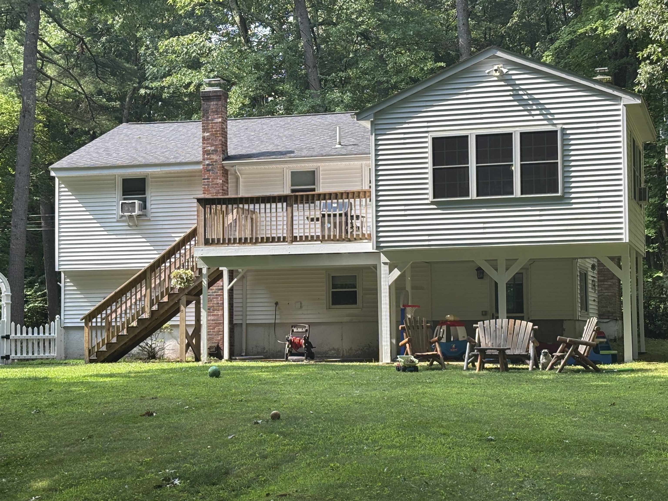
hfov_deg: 27.8
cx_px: 334
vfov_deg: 21.0
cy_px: 250
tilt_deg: +4.3
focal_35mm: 70
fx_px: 1351
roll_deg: +0.4
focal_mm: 5.96
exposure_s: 1/615
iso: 32
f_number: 1.6
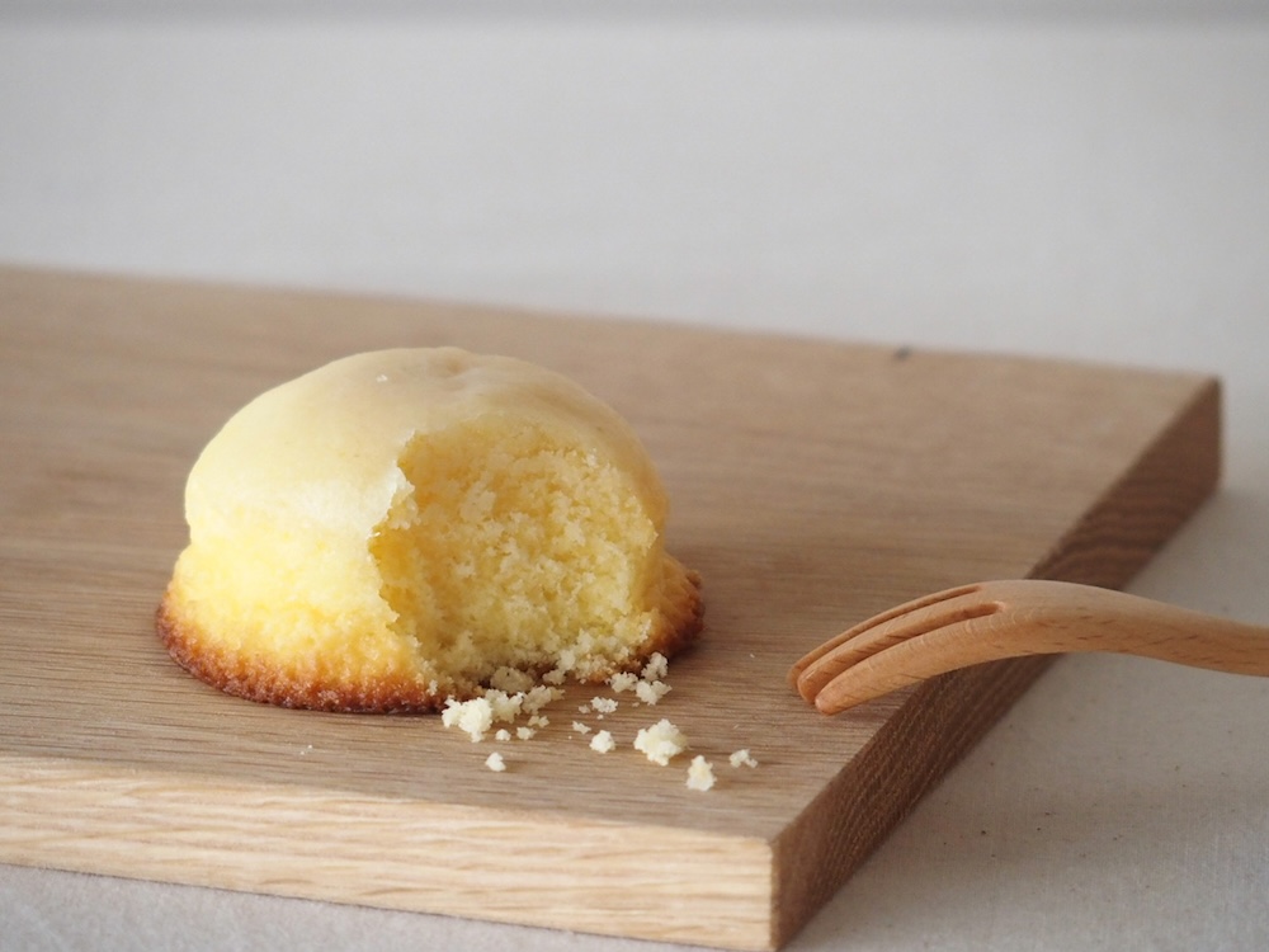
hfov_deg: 7.3
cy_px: 476
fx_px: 9898
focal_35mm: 270
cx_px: 634
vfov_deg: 5.5
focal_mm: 56.7
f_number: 2.8
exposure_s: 1/100
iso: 800
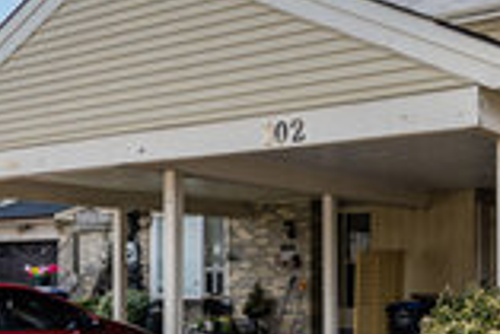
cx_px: 229
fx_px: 848
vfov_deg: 21.9
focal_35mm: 61
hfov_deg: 32.8
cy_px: 282
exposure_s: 1/200
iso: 80
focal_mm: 10
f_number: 7.1
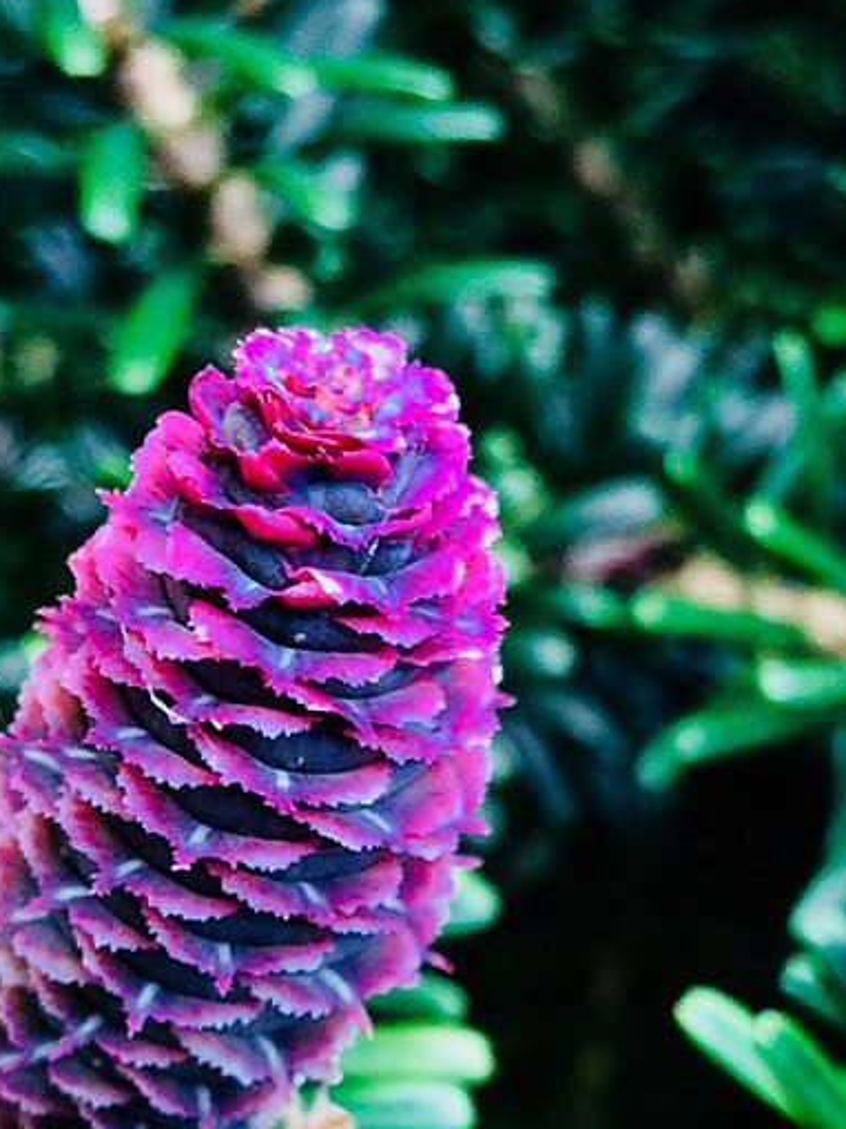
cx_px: 290
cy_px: 1147
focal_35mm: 91
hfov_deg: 16.2
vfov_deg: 20.8
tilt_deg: -47.7
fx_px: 2968
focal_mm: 4.15
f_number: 2.2
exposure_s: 1/100
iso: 50
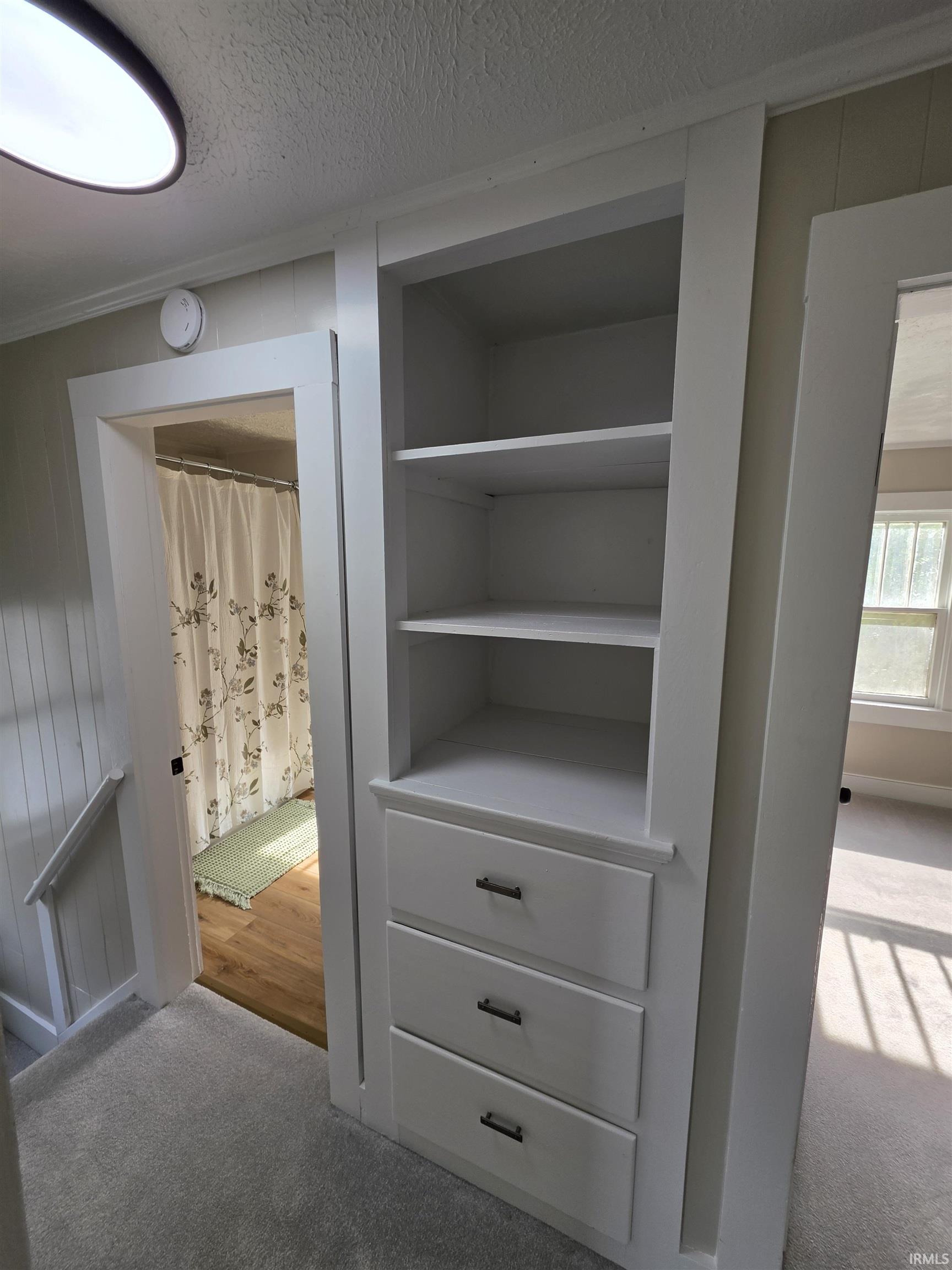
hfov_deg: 89.9
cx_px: 476
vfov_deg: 106.2
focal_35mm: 13
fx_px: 477
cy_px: 635
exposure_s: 1/120
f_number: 1.9
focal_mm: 2.2
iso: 25
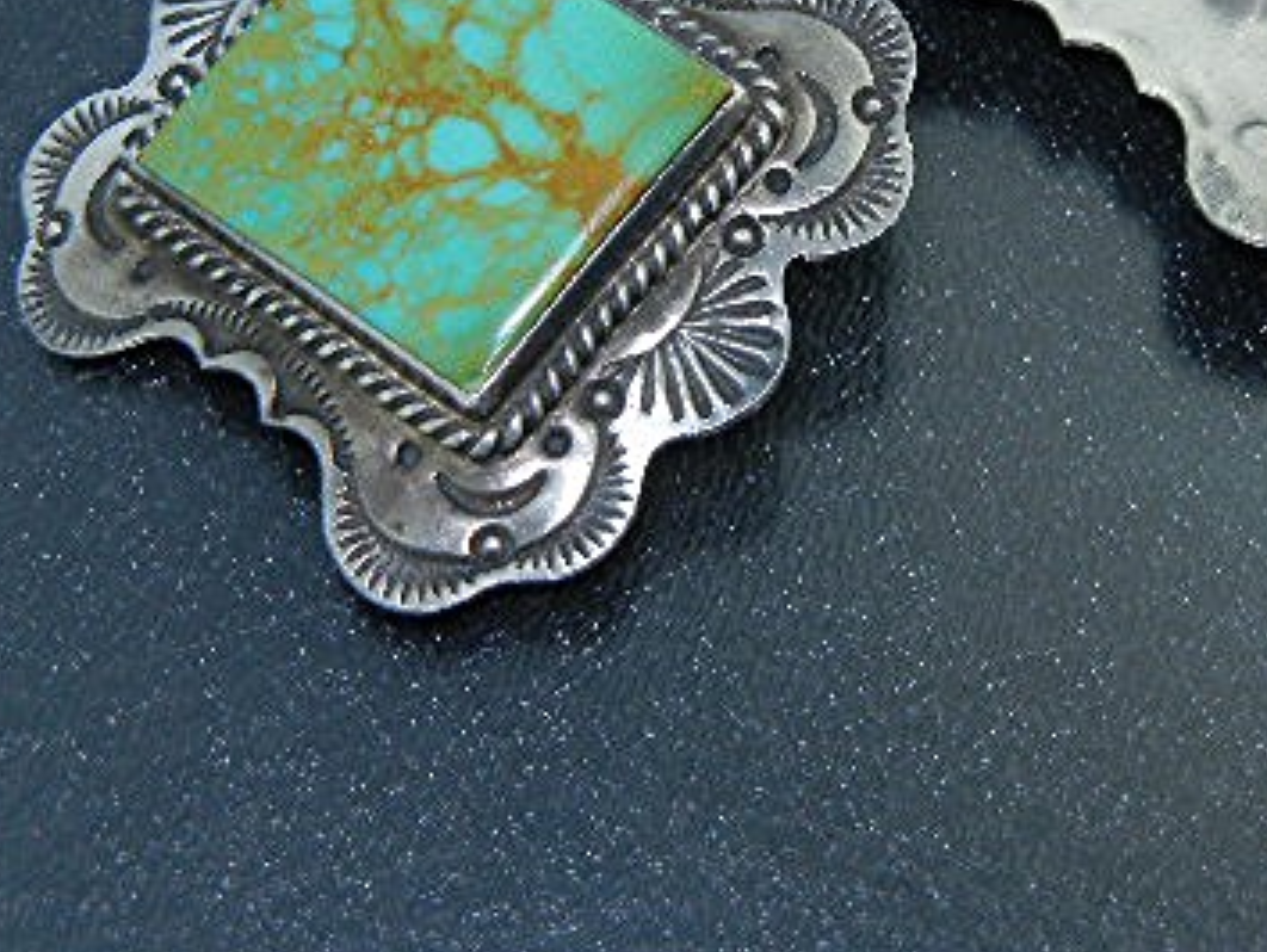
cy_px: 97
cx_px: 859
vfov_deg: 15.6
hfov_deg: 20.8
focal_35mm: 94
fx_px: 3443
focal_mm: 9.3
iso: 200
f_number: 3.9
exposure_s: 1/30.1
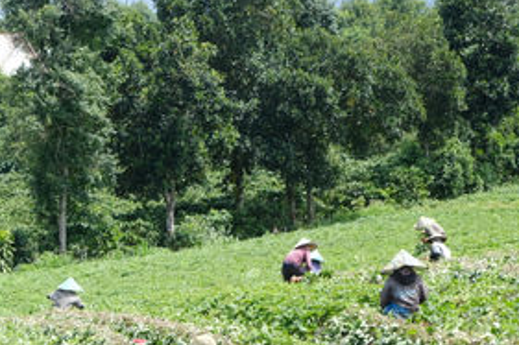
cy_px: 238
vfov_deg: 9.0
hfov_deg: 13.4
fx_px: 2190
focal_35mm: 152
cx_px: 85
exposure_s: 1/1600
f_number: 5.6
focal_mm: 52.4
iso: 1250
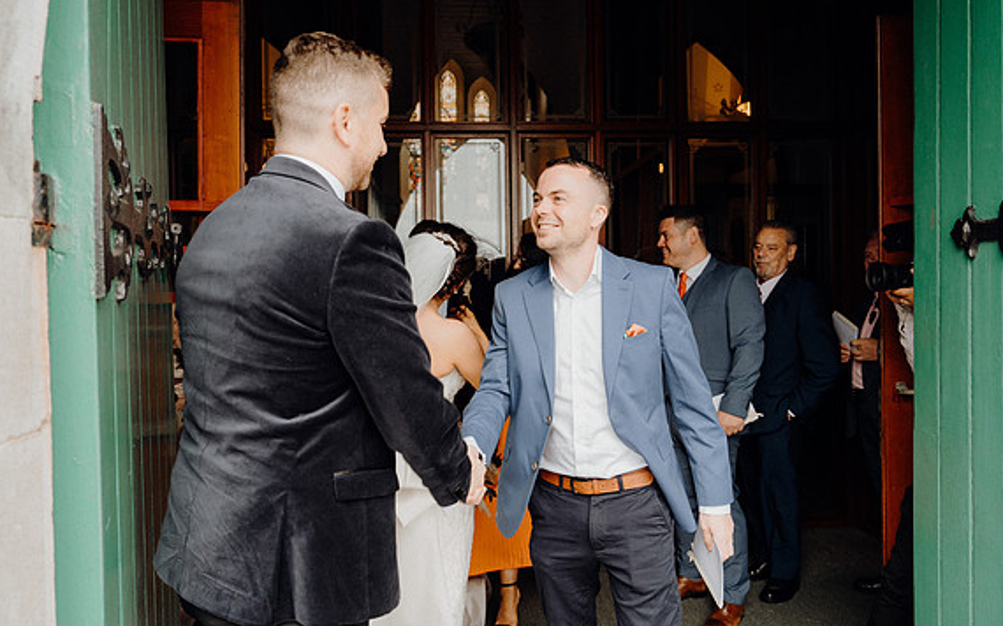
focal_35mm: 28
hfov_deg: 66.5
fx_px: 765
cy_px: 302
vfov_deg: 44.5
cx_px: 500
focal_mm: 27
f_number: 3.5
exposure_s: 1/200
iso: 320
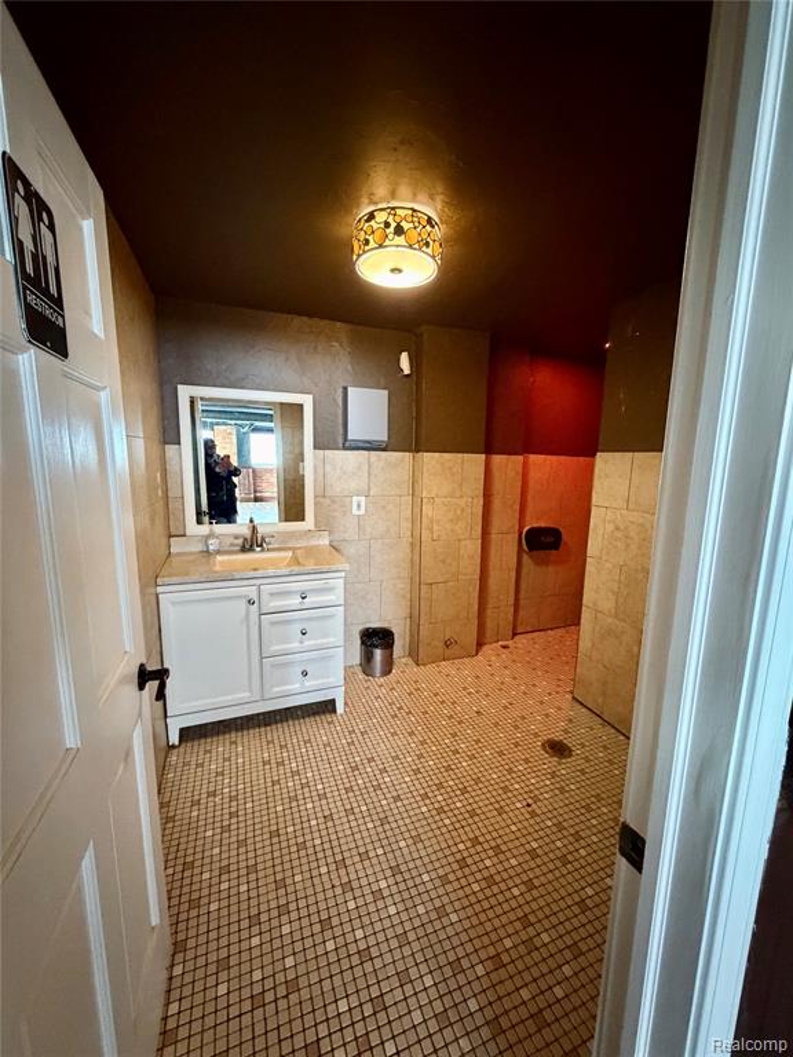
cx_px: 396
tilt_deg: -9.4
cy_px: 528
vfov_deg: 102.1
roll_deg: -1.4
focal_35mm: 14
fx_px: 428
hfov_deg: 85.7
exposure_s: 1/40
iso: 1000
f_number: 2.2
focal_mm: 2.22
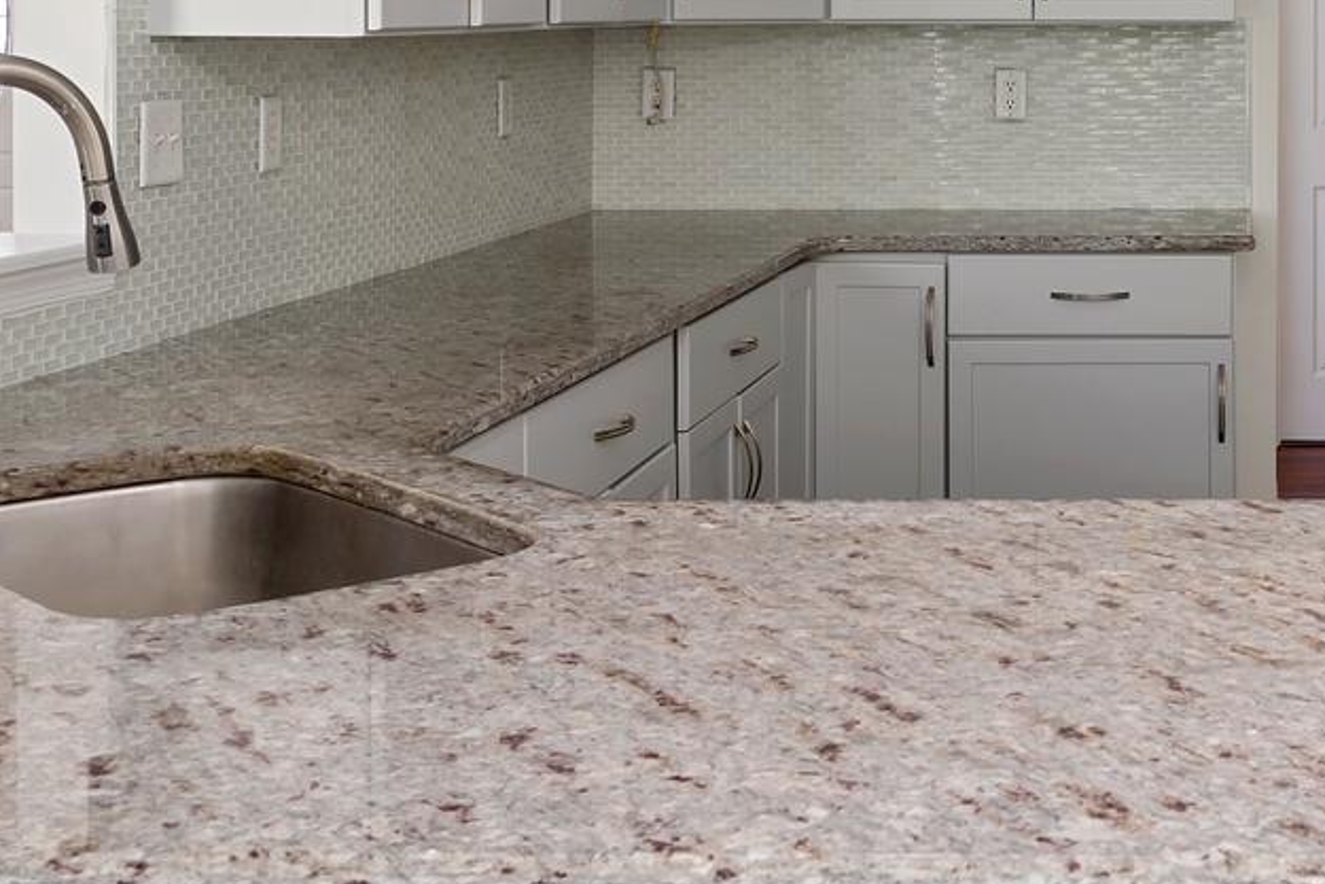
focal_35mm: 59
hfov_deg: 32.1
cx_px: 1219
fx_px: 2172
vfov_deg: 22.4
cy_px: 73
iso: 400
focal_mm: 18
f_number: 8
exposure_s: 1/10
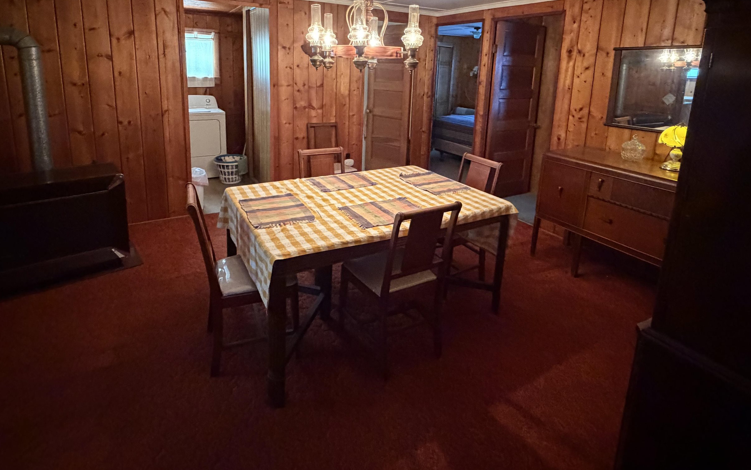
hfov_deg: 88.0
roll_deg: -1.9
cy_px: 137
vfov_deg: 59.9
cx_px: 369
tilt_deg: -10.3
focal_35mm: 19
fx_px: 389
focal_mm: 2.22
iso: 1000
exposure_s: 1/40
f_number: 2.2
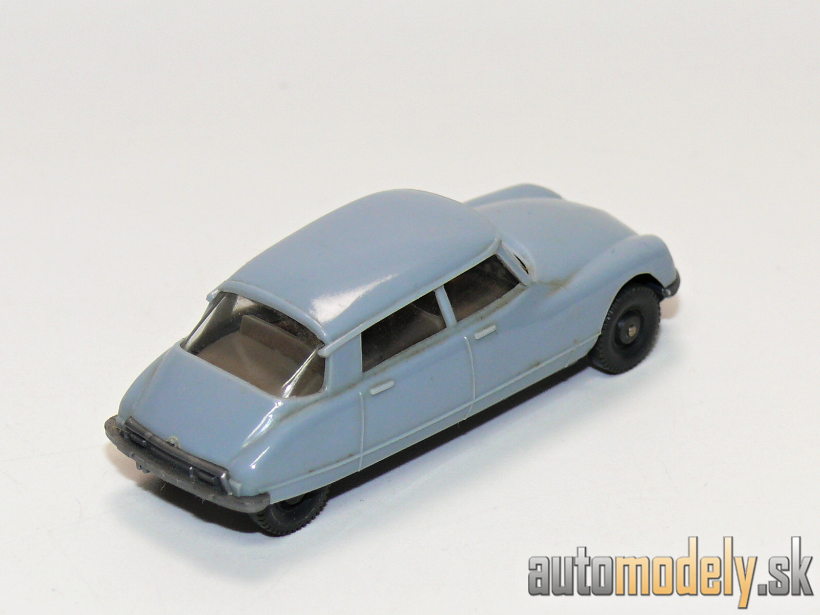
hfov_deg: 13.7
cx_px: 410
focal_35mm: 144
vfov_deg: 10.3
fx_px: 3411
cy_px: 308
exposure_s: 1/30
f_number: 4
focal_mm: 17.2
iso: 100
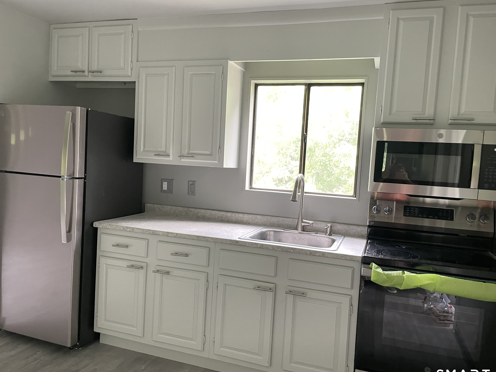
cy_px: 190
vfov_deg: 51.4
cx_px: 256
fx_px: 387
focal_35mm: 27
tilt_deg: -2.0
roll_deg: -3.3
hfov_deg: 65.3
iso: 160
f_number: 1.6
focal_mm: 4.2
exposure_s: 1/60
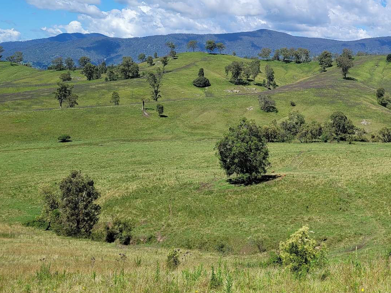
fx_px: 520
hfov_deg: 40.3
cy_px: 84
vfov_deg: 31.1
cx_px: 286
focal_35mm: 46
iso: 40
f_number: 1.8
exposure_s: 1/2985
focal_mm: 5.4
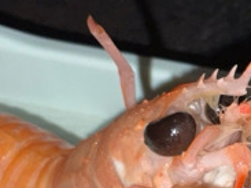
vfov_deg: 11.1
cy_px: 306
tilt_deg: -50.1
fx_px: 920
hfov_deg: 15.0
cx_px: 306
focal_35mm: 127
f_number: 1.8
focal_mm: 3
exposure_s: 1/233
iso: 16
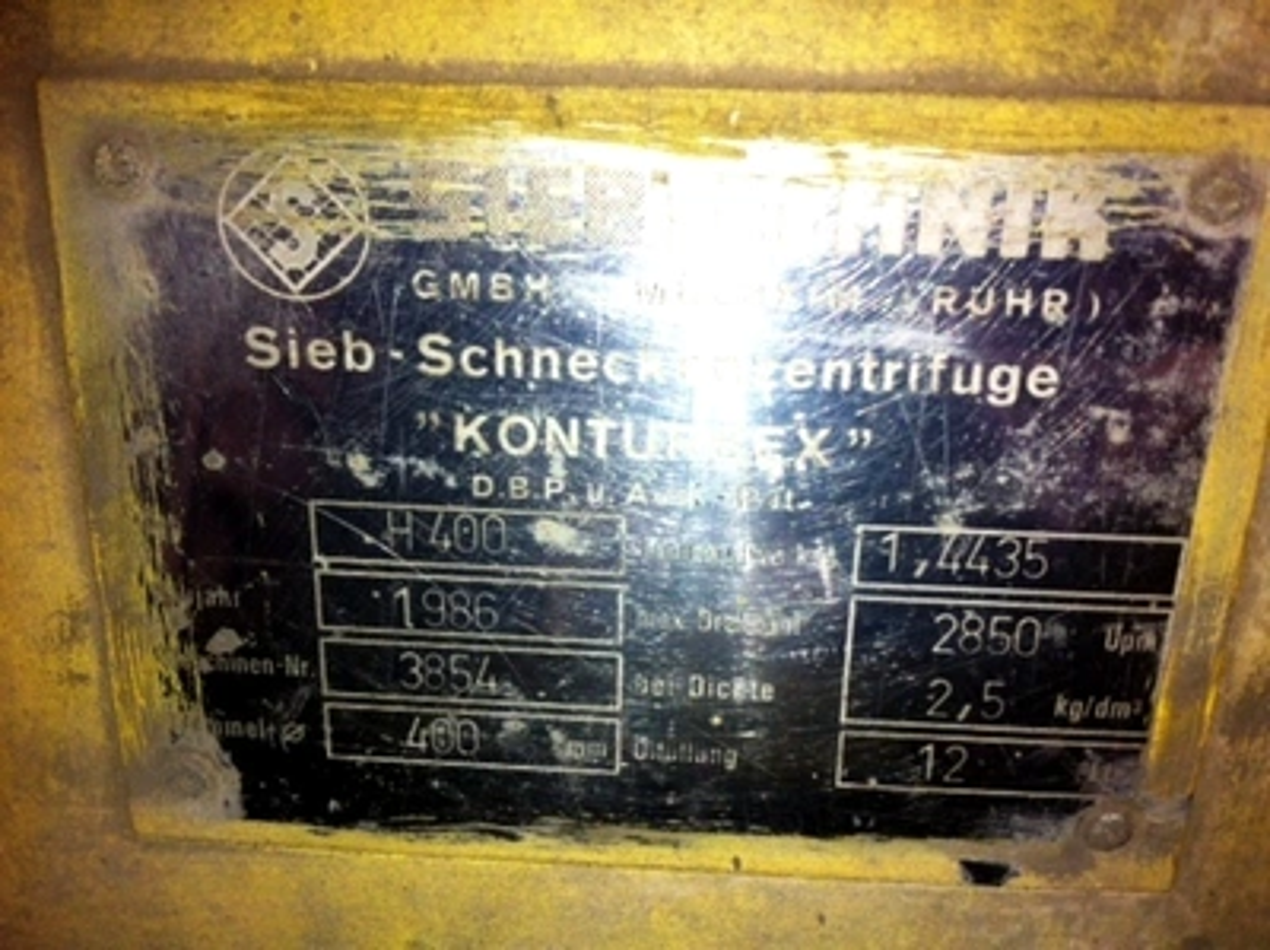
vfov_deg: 40.6
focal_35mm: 35
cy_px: 475
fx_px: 1283
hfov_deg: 52.7
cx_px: 635
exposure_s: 1/53
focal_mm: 3.85
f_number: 2.8
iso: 80
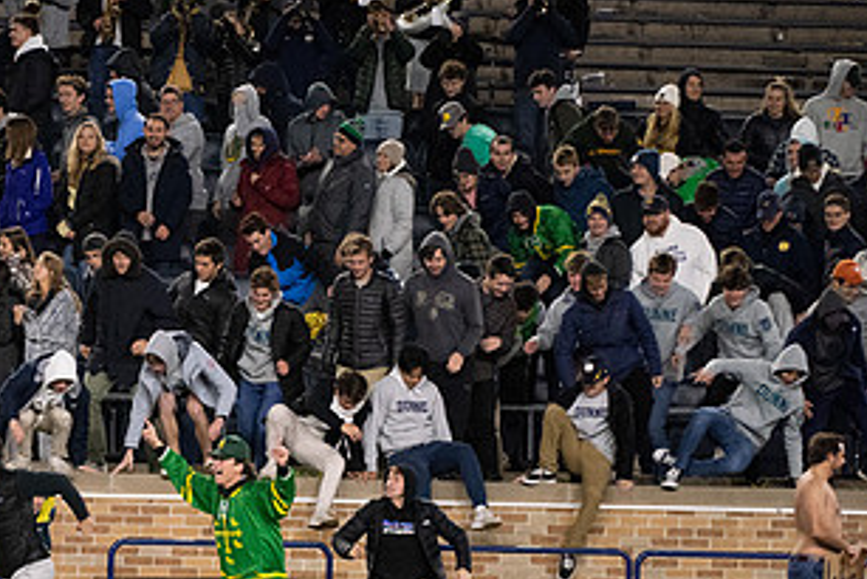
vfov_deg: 3.6
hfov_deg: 5.4
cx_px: 147
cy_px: 340
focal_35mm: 378
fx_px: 9107
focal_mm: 200
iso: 5600
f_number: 4
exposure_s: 1/500
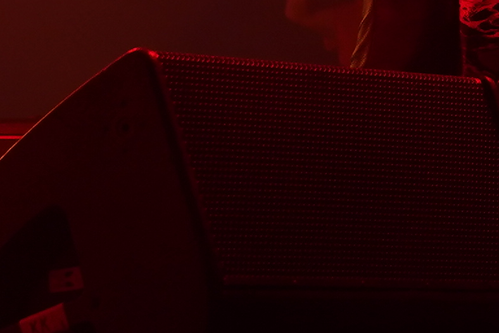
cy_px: -490
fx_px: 4434
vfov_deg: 4.2
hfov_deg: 6.4
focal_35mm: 320
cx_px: 474
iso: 320
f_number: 4
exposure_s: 1/50
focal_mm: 42
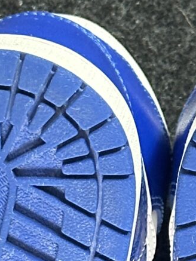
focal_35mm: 281
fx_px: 2120
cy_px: 456
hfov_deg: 5.3
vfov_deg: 6.9
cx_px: 161
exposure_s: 1/33
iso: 400
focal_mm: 6.86
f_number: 1.78
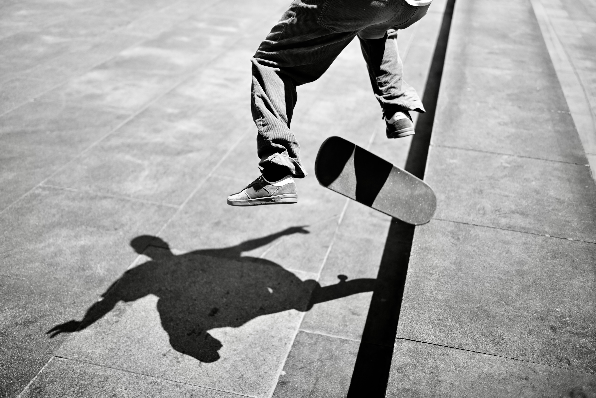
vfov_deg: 33.4
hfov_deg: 48.5
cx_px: 298
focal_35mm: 40
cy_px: 199
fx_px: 662
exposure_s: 1/8000
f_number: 2
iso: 250
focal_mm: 40
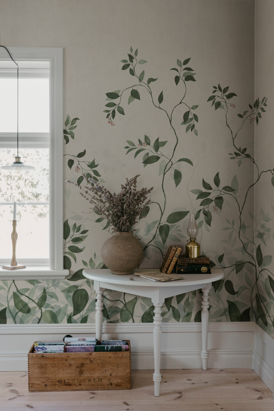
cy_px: 206
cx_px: 137
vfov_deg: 54.4
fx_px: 400
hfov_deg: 37.9
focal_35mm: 35
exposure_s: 1/40
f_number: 5.6
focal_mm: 35
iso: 1000
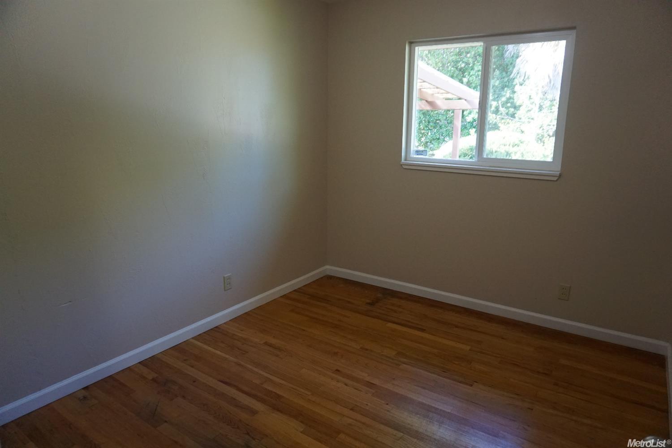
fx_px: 448
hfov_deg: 73.7
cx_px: 336
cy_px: 224
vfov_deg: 53.1
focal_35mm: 24
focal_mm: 16
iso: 1250
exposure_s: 1/160
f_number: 4
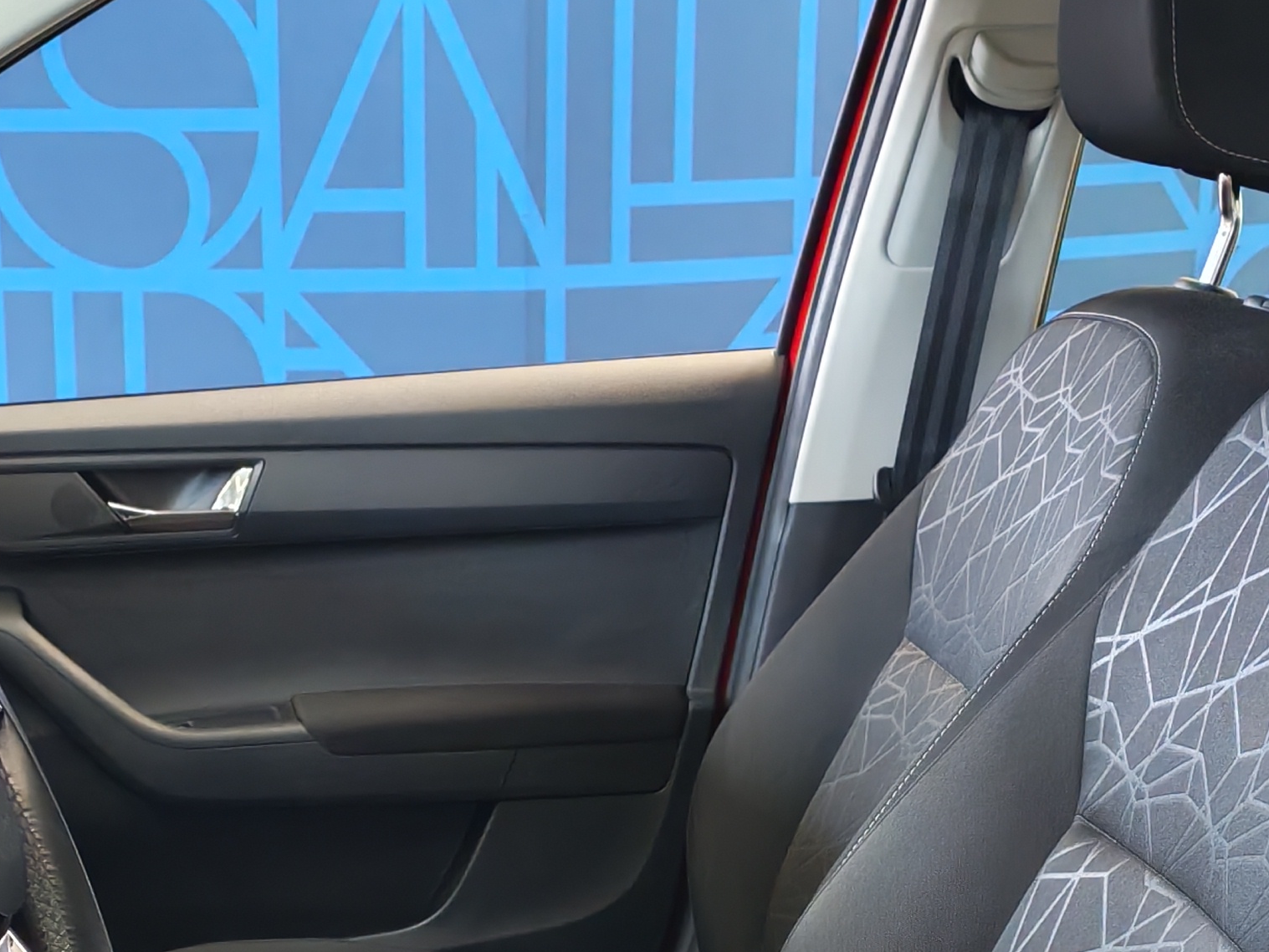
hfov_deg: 23.9
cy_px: 1069
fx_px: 2970
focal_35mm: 81
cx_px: 322
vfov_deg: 17.5
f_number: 1.9
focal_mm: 6.12
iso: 601
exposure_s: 1/100
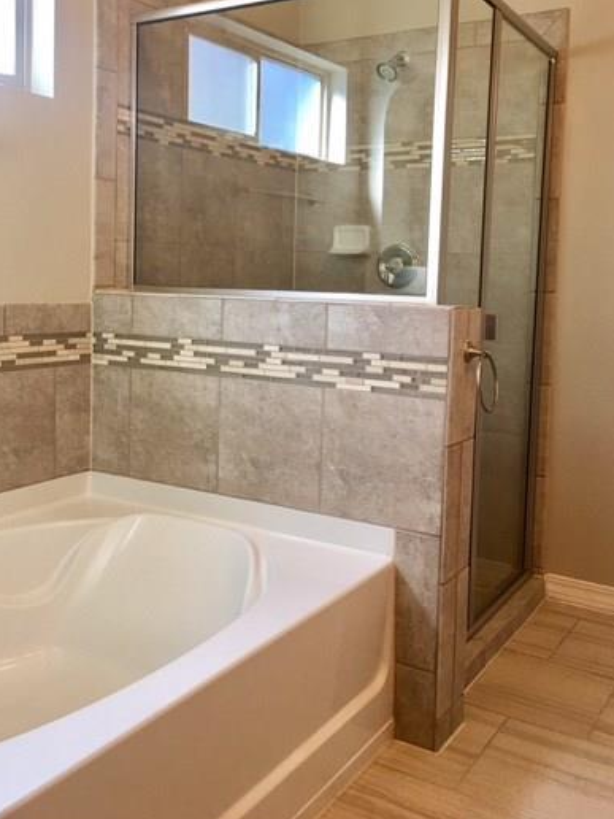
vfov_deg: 51.0
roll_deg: -1.2
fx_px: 851
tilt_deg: -3.1
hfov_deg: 39.6
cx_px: 270
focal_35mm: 36
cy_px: 327
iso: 40
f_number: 2.2
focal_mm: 4.15
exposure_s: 1/30
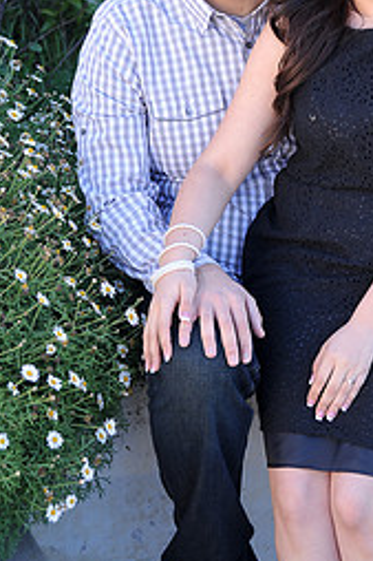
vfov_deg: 16.5
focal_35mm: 124
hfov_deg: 11.0
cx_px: 266
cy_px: 225
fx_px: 1930
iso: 200
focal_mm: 70
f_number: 5.6
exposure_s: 1/160
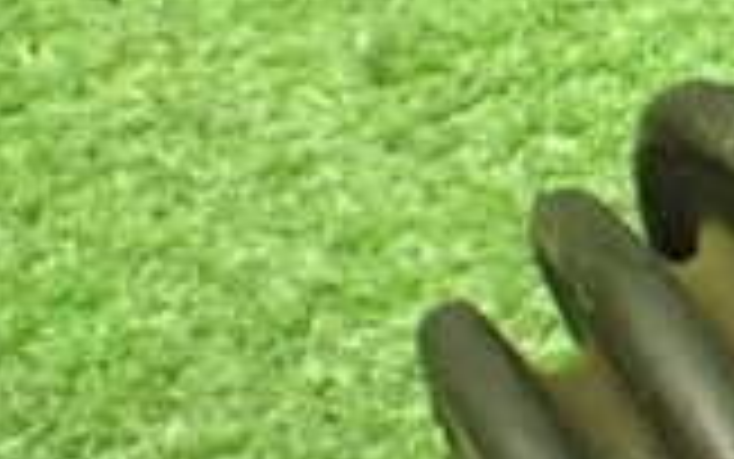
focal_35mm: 117
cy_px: 252
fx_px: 2341
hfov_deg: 16.2
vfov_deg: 11.2
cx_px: 1117
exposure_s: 1/50
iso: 800
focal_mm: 5.4
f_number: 2.3
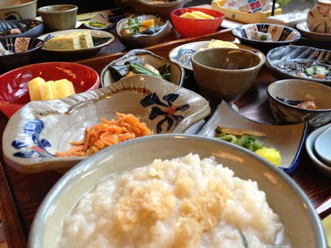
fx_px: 335
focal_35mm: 35
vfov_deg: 40.7
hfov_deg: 52.6
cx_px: 166
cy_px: 124
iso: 200
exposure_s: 1/20
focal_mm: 4.28
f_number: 2.4
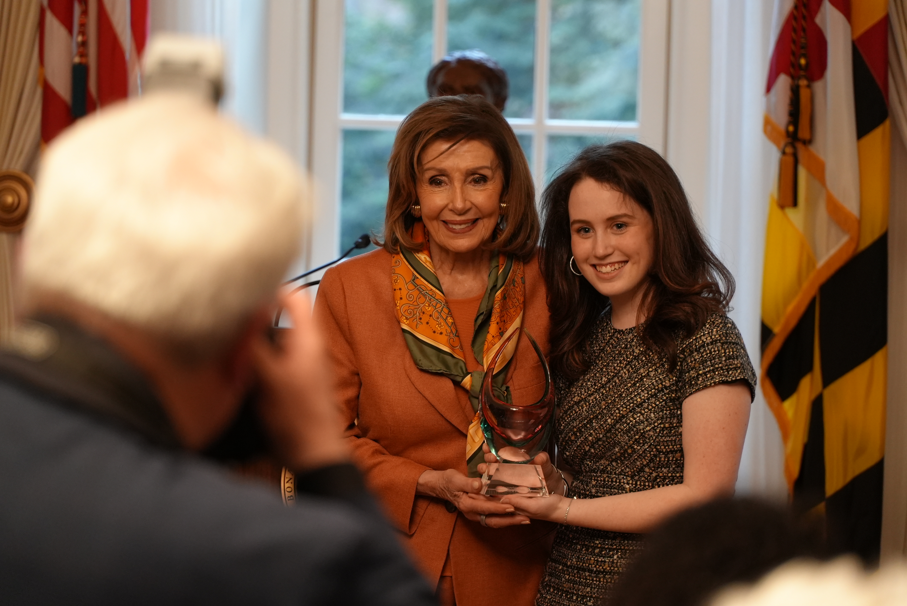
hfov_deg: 15.5
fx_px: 3327
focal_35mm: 132
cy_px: 303
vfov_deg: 10.4
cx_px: 454
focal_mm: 132
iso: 4000
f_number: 4
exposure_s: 1/160
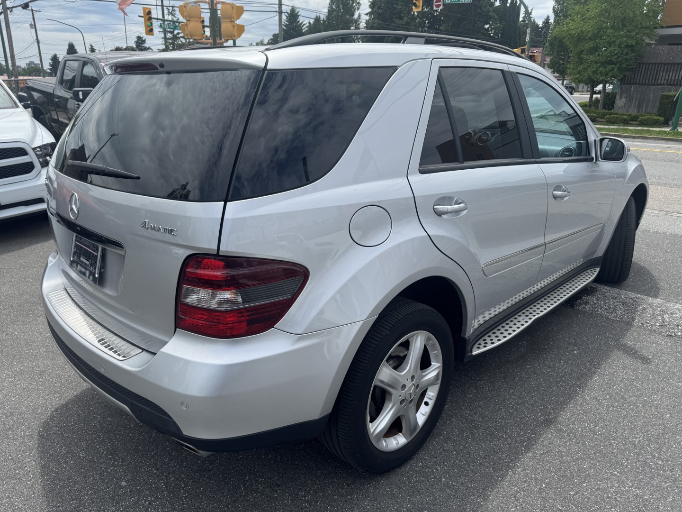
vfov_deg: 56.8
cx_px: 341
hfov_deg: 71.6
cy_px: 256
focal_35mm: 24
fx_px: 473
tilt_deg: -19.0
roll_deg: -1.9
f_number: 1.78
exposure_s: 1/4310
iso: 80
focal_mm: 6.76
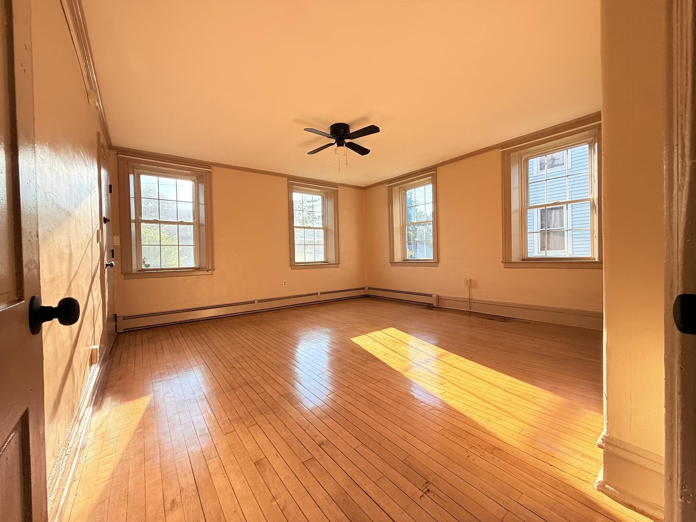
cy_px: 261
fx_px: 281
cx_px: 348
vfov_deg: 85.7
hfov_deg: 102.1
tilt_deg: -2.0
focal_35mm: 14
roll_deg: +1.7
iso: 64
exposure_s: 1/253
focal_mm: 2.22
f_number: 2.2
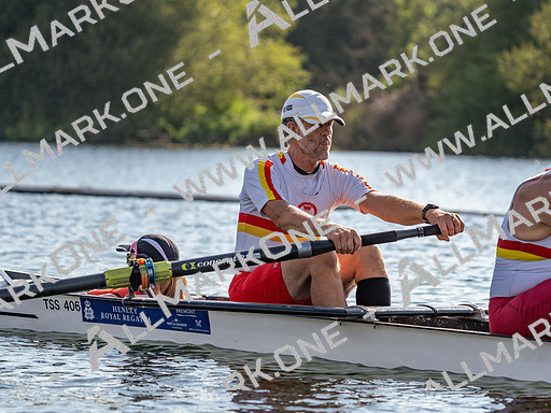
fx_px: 3470
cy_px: 206
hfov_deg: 9.1
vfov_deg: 6.8
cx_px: 306
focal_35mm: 218
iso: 200
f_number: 5.6
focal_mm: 200
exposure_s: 1/1600
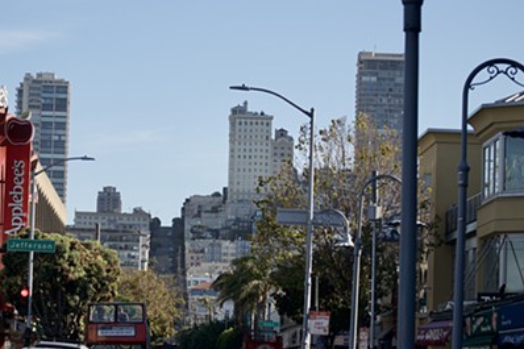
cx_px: 186
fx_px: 1932
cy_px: 212
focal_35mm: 133
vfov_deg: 10.3
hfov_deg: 15.4
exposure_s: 1/800
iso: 100
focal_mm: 55
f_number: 4
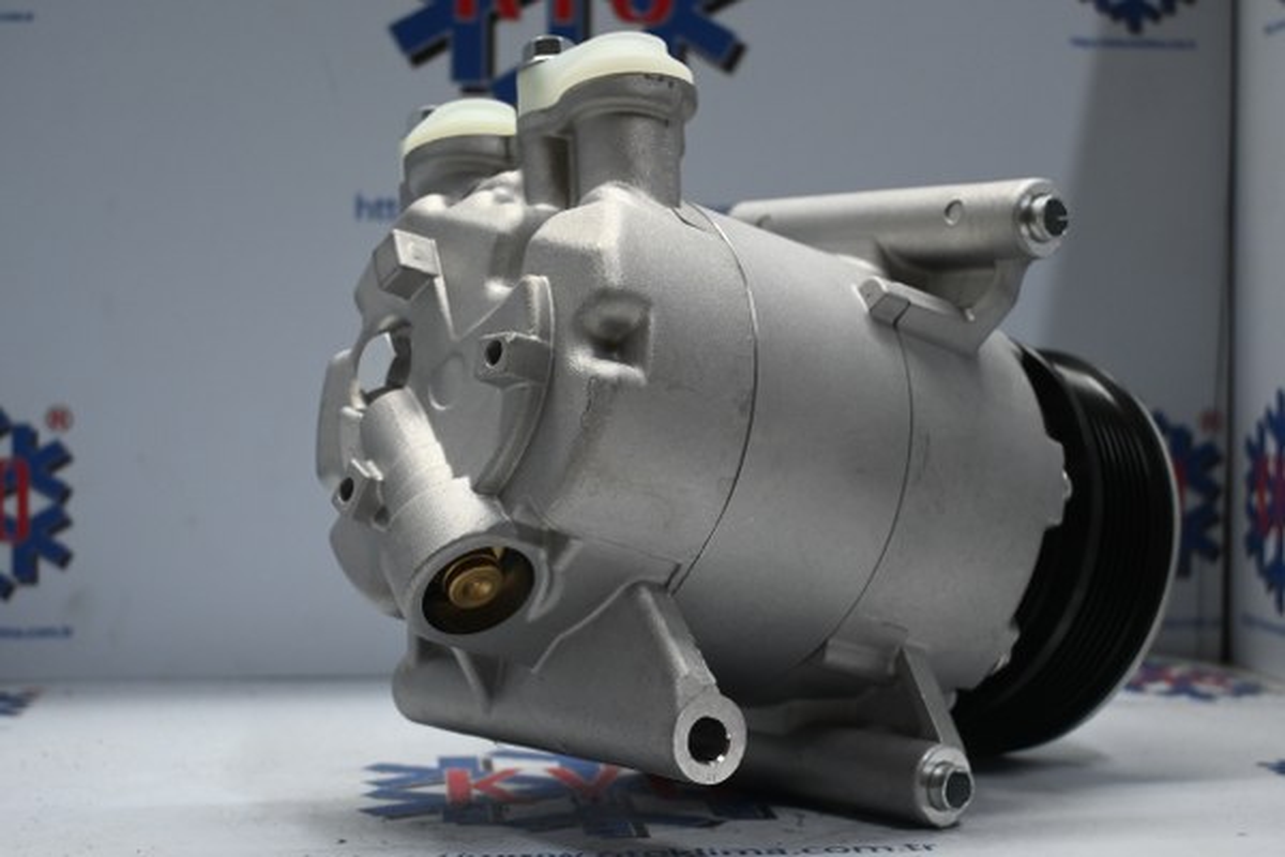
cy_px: 428
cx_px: 642
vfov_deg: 22.1
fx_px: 2195
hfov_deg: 32.6
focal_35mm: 62
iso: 900
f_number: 5.6
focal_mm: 41
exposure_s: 1/60
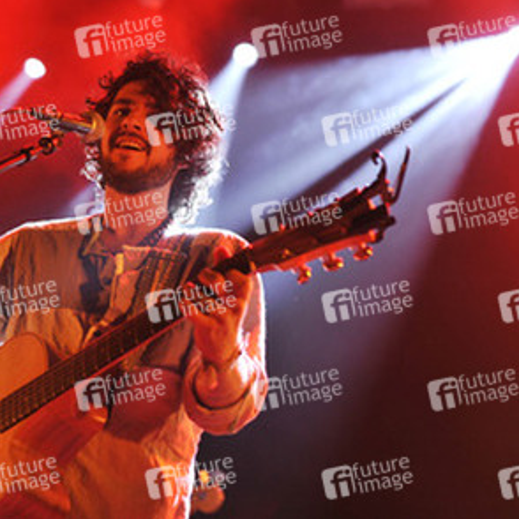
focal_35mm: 65
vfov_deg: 26.5
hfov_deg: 26.2
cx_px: 143
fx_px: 1103
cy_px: 258
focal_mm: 50
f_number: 2.8
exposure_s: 1/160
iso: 1600
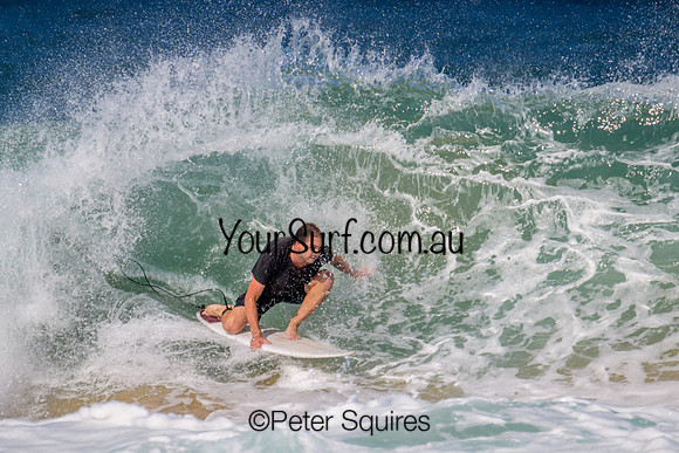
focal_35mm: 1029
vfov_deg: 1.3
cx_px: 348
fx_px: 19413
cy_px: 290
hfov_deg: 2.0
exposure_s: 1/2000
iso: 500
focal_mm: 800
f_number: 11
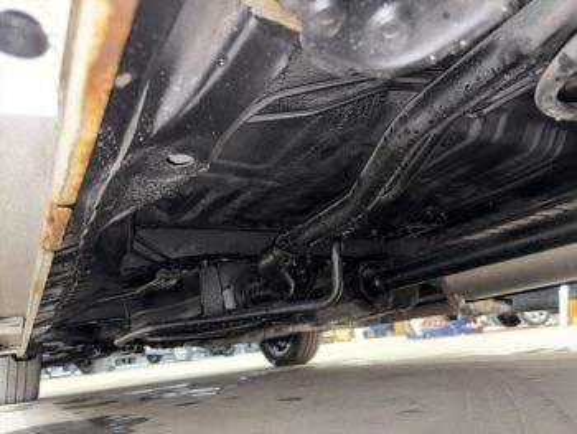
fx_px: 434
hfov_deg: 67.3
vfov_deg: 53.1
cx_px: 288
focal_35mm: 26
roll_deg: +6.7
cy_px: 217
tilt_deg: +16.8
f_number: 1.6
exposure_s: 1/4
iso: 50
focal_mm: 5.96
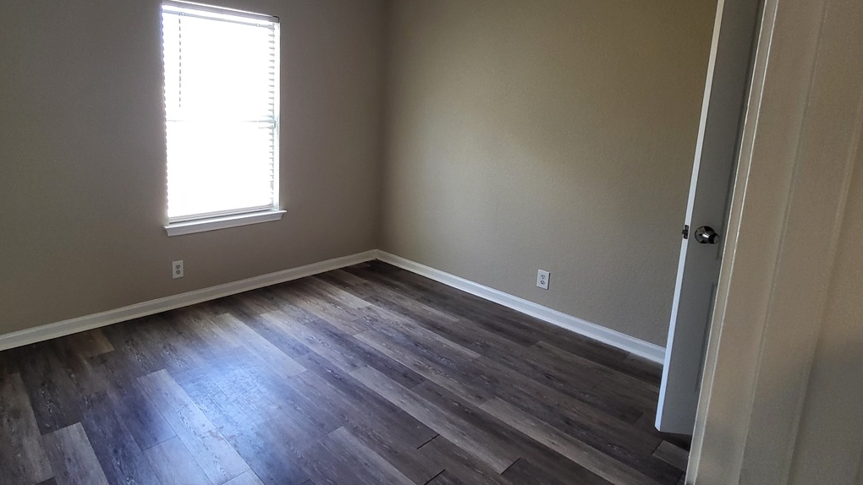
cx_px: 322
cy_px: 172
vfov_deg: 55.0
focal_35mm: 20
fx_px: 458
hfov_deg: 84.9
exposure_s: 1/60
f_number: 2.2
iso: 160
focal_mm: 1.74
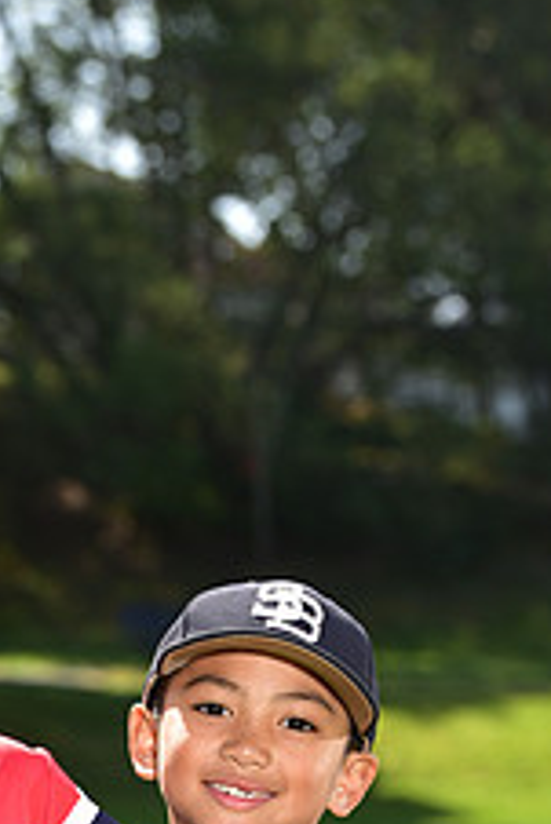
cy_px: 1028
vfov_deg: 8.3
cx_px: -2
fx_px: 5593
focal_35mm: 244
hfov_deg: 5.6
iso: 100
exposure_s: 1/250
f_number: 5.6
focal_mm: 95
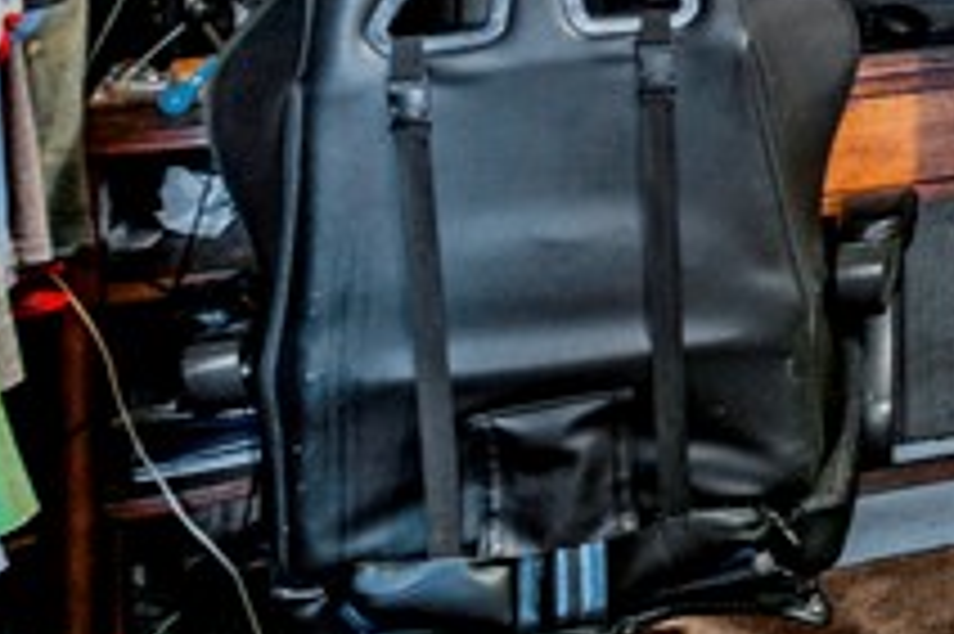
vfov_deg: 15.1
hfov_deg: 15.0
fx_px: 2239
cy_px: -277
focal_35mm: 85
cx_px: 2264
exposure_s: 3.2
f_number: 7.1
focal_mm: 11
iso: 250
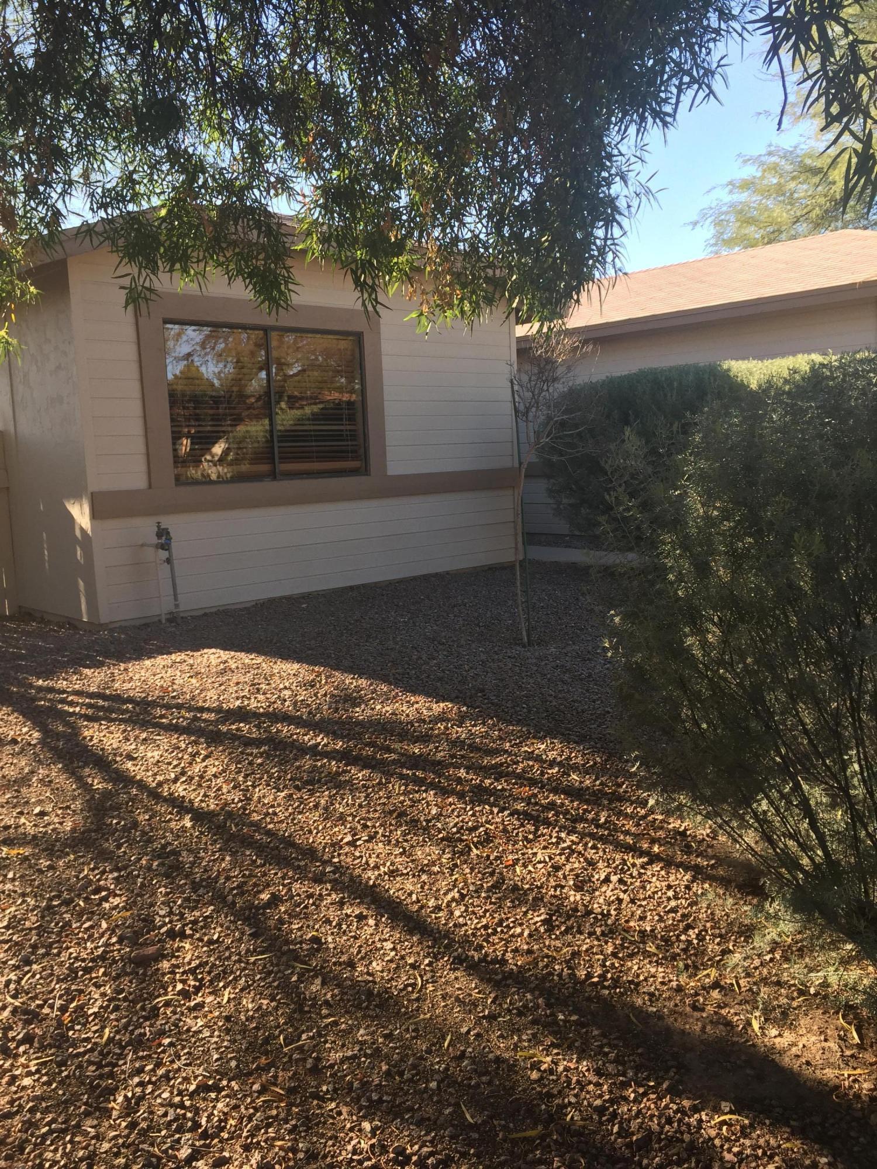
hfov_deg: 48.2
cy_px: 584
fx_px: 980
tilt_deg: -4.9
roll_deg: +1.2
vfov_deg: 61.7
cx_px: 438
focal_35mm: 29
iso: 32
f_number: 2.2
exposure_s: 1/299
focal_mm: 4.15
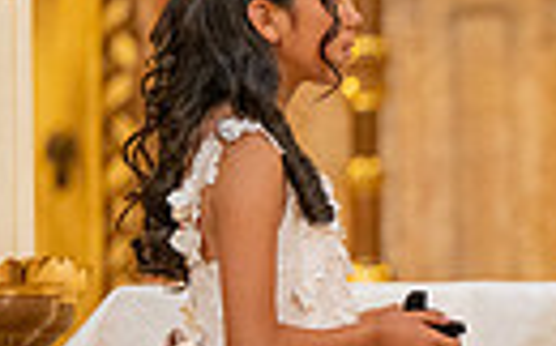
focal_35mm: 908
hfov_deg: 2.3
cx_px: 1005
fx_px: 13747
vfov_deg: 1.4
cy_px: 258
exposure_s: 1/200
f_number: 2.8
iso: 2000
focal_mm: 200
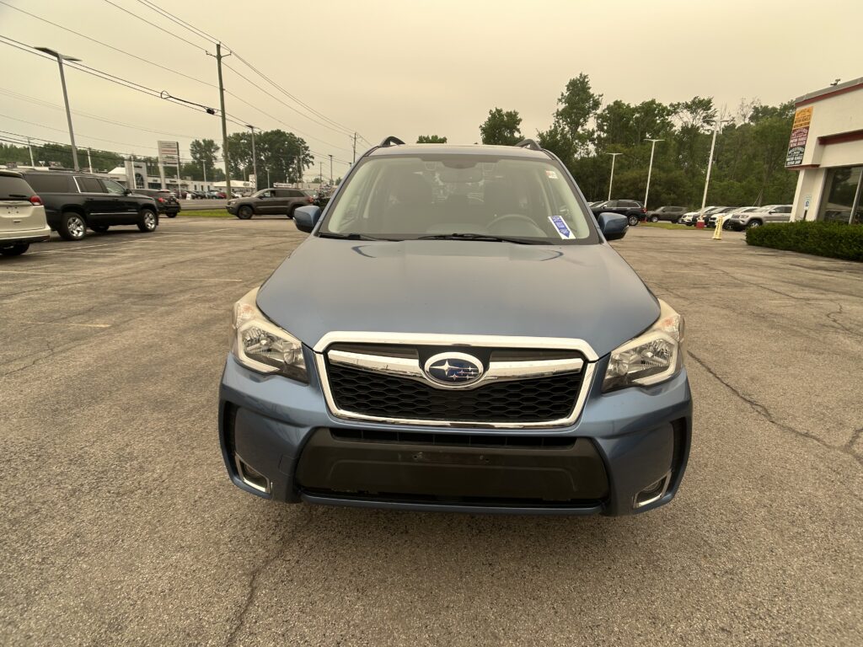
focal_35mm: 26
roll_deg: -2.9
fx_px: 648
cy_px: 324
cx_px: 432
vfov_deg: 53.1
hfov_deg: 67.3
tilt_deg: -14.8
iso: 50
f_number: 1.5
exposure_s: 1/1412
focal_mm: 5.7
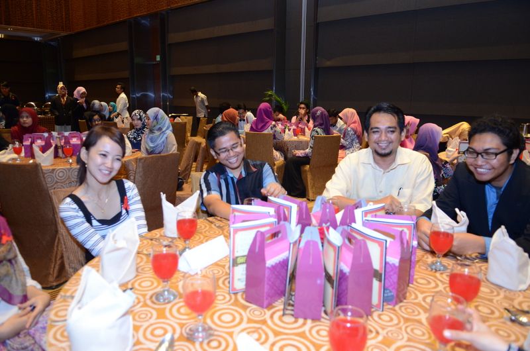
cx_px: 265
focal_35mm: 26
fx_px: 375
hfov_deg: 70.5
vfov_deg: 50.2
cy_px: 176
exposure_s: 1/80
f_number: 2.8
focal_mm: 17
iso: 1600
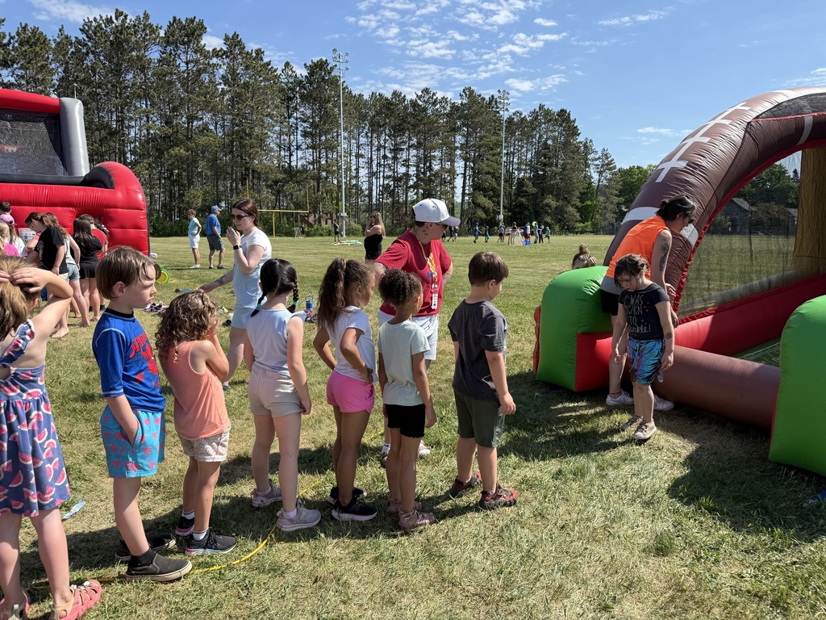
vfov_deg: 56.8
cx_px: 413
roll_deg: -0.6
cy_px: 310
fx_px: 573
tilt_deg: -7.8
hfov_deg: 71.6
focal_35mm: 24
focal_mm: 6.76
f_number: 1.78
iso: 80
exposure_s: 1/2801
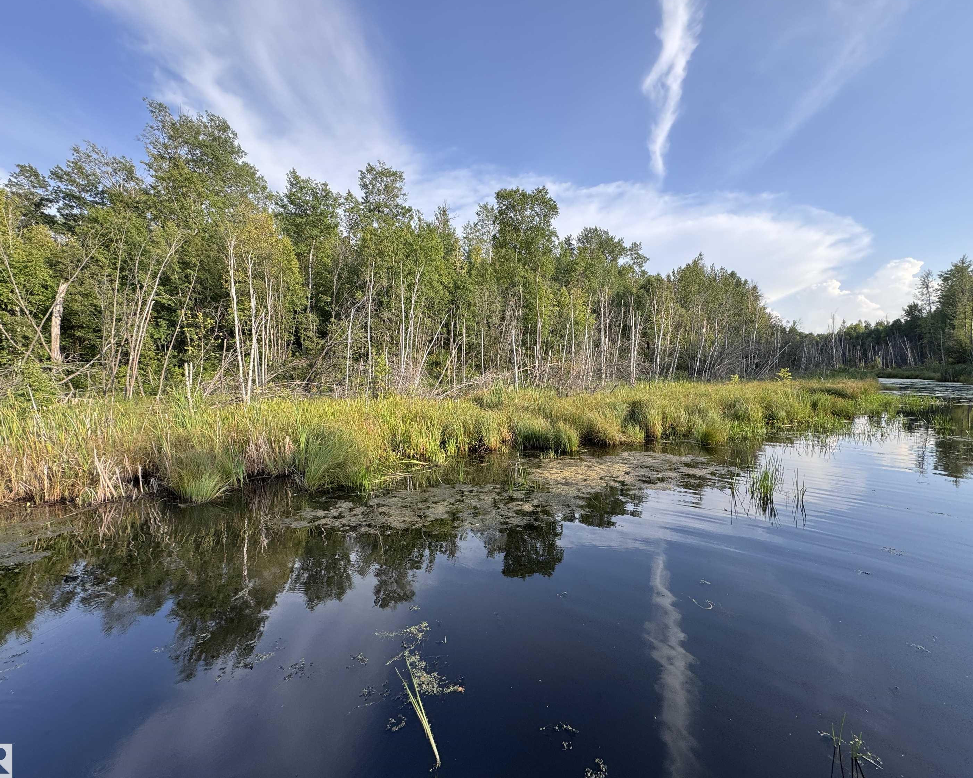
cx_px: 511
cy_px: 391
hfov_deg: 96.7
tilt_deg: -1.1
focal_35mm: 15
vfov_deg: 84.0
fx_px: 432
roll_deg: +1.3
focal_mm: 2.22
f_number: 2.2
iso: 40
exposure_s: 1/476
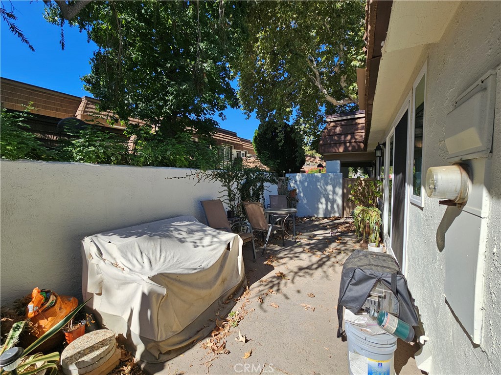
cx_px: 250
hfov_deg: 106.2
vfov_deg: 89.9
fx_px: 188
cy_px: 188
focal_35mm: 13
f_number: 2.2
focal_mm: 2.2
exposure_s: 1/1453
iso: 50
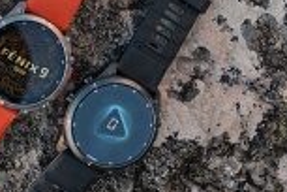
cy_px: -41
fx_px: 1347
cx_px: -131
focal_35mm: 169
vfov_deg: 8.0
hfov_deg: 11.7
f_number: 5
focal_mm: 36
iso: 1250
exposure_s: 1/320
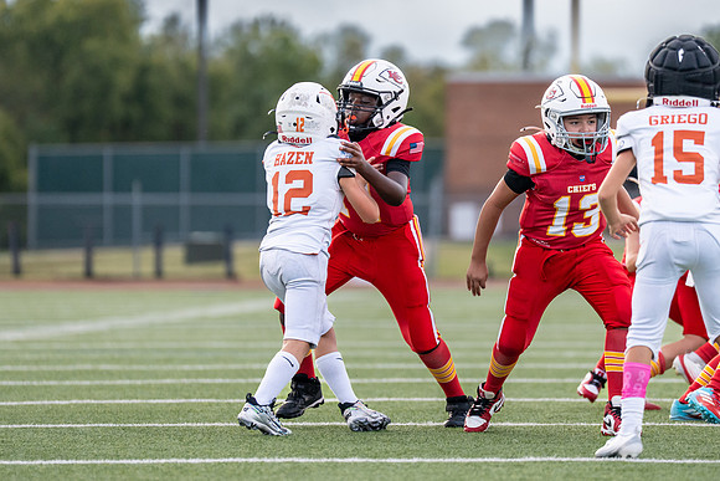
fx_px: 7291
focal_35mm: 365
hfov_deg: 5.7
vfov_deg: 3.8
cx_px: 446
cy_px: 255
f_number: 2.8
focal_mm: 200
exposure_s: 1/2000
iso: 400
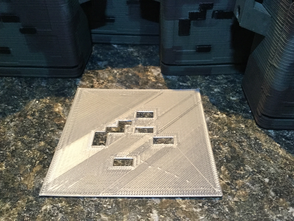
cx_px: 147
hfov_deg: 58.4
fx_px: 263
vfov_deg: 45.4
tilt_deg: -41.3
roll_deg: -0.7
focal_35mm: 31
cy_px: 110
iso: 200
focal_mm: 3.3
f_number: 2.4
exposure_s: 1/24
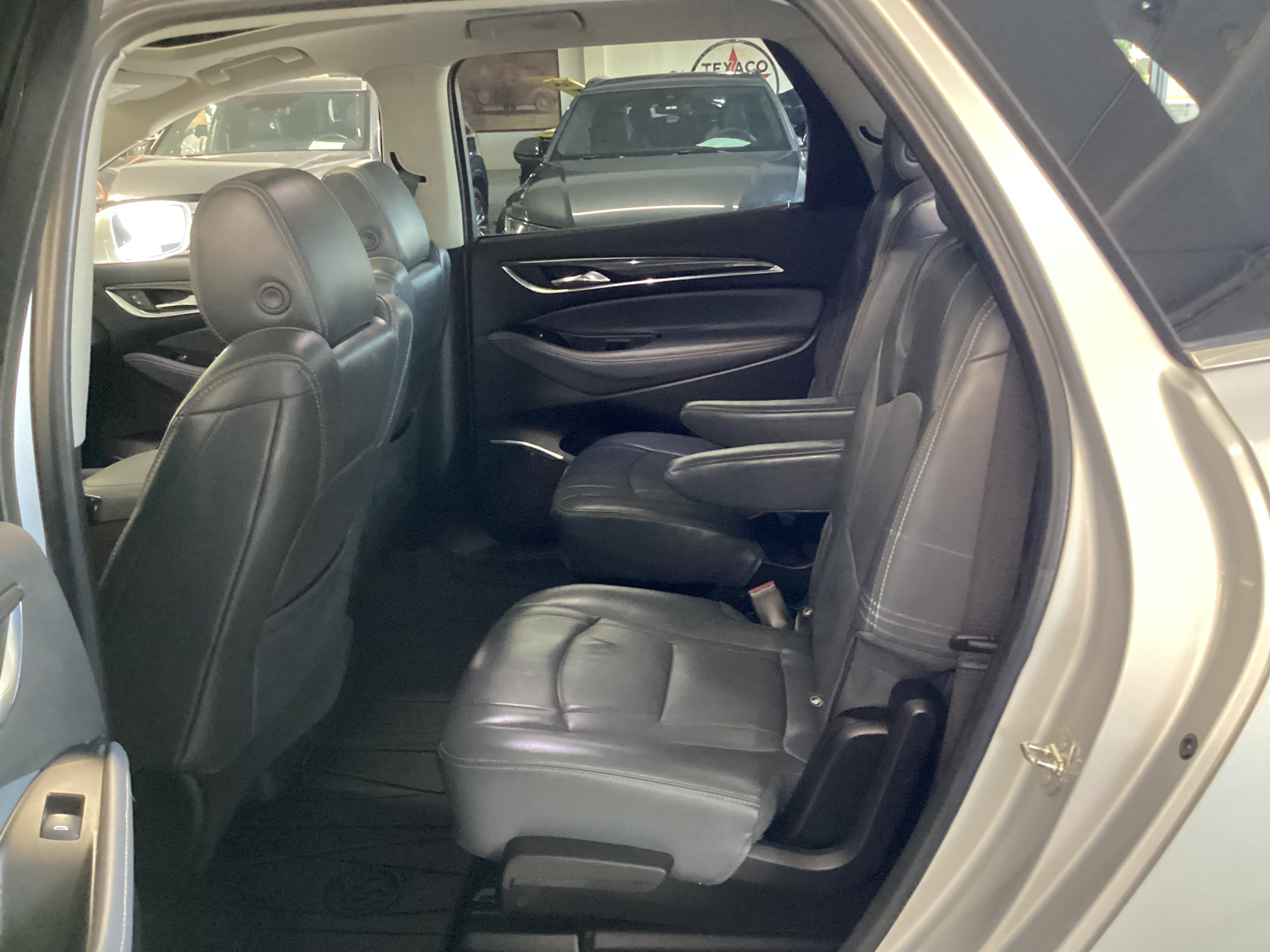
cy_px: 476
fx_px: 1137
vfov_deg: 45.4
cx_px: 635
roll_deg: +2.7
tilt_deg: -21.1
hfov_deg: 58.4
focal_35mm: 31
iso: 640
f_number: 2.4
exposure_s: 1/24
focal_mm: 3.3
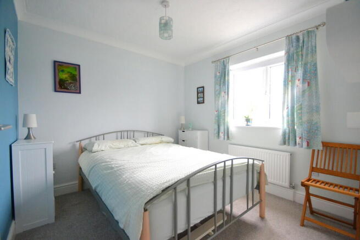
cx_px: 180
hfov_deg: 100.4
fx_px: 150
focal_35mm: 15
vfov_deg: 77.4
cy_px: 120
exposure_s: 1/60
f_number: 3.5
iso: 2000
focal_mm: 10
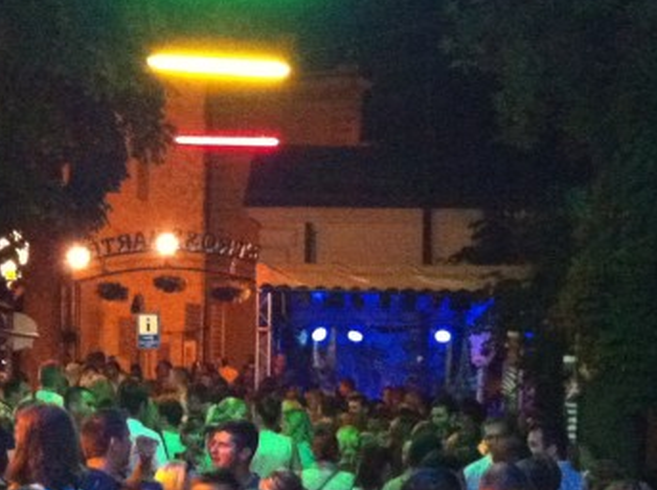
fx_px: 1933
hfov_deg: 19.3
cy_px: 305
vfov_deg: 14.4
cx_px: 349
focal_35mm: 102
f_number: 2.8
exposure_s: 1/15
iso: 1000
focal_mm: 3.85
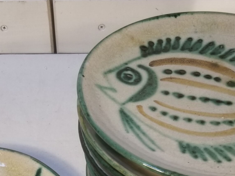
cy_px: 185
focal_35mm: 66
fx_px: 448
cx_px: 98
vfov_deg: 21.3
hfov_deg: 29.3
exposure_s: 1/100
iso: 64
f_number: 1.7
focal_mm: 4.25
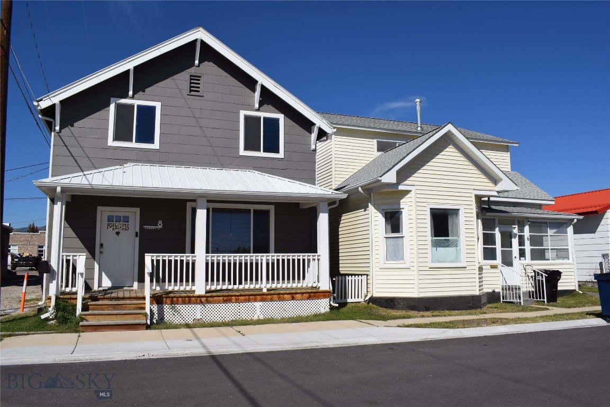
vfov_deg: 43.6
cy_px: 204
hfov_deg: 61.9
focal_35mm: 30
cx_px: 305
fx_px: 508
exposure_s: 1/640
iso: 200
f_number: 13
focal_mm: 20
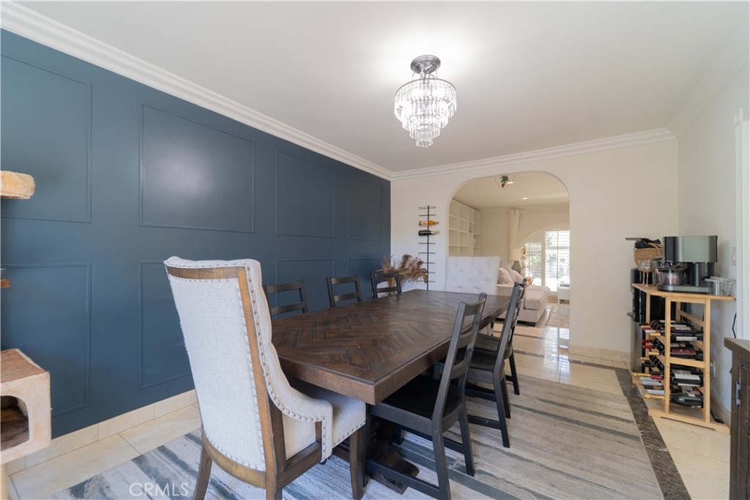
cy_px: 250
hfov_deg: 104.2
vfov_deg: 81.2
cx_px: 375
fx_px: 292
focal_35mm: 14
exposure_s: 1/30
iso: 500
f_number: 5.6
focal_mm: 14
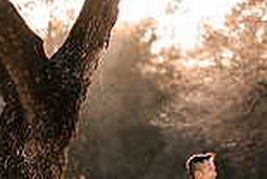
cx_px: 169
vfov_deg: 5.6
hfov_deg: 8.4
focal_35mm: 246
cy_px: 45
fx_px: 1828
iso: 200
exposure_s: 1/1000
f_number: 1.8
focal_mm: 85
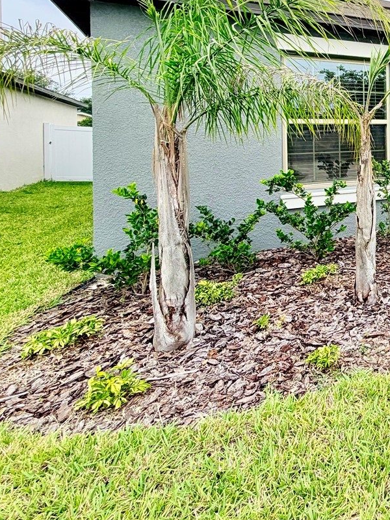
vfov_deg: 60.3
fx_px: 421
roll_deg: +0.3
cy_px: 136
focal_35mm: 28
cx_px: 471
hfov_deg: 37.3
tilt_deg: +0.6
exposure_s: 1/876
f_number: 2.2
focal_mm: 2.22
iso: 20
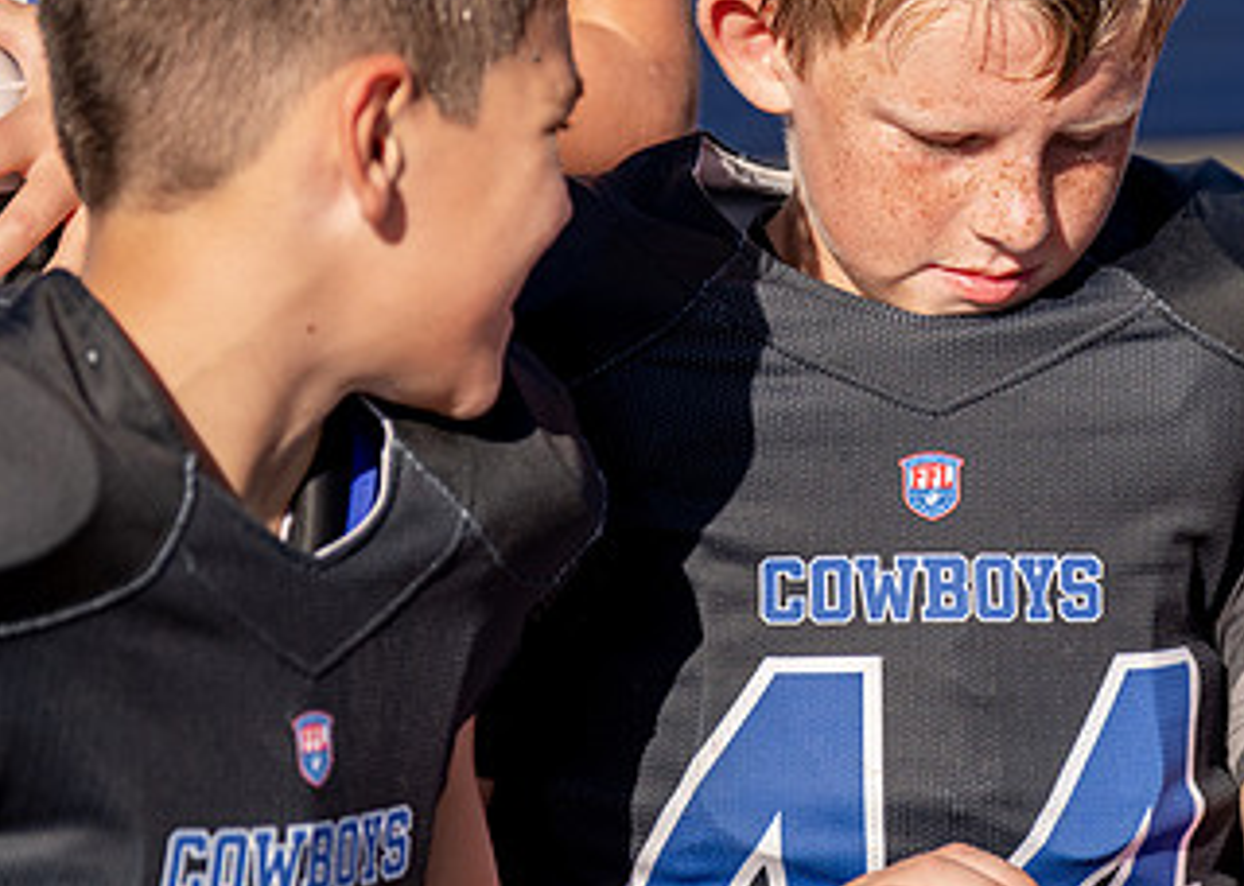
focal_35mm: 280
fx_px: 9884
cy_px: 269
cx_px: 950
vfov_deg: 5.1
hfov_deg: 7.2
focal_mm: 118
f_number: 2.8
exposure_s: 1/3200
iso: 160
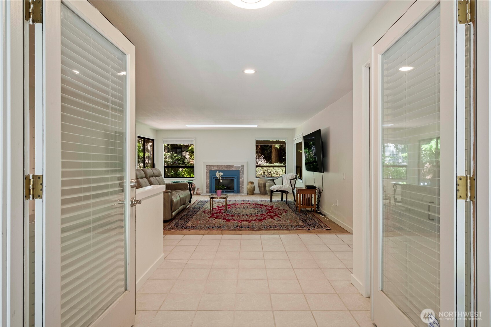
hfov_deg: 84.0
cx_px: 246
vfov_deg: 61.9
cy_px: 164
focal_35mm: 20
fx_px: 273
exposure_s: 1.5
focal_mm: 13.2
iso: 400
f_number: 9
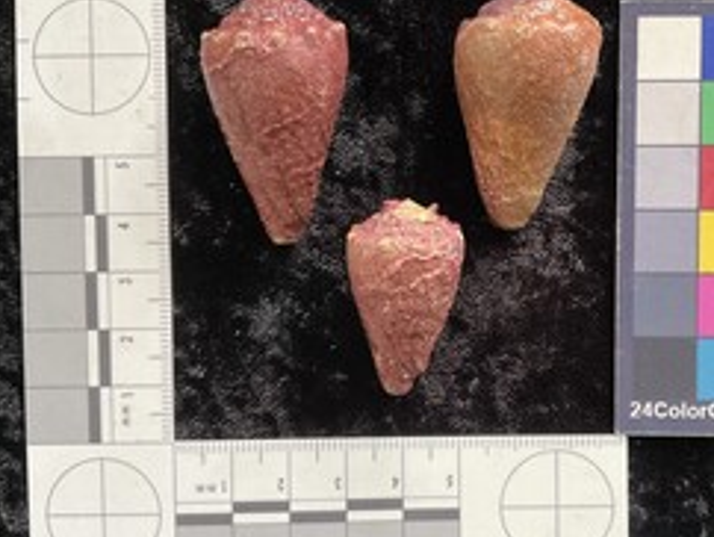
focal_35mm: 42
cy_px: 273
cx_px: 463
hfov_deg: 44.2
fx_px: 867
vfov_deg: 34.4
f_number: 1.8
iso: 125
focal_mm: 3
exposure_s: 1/60
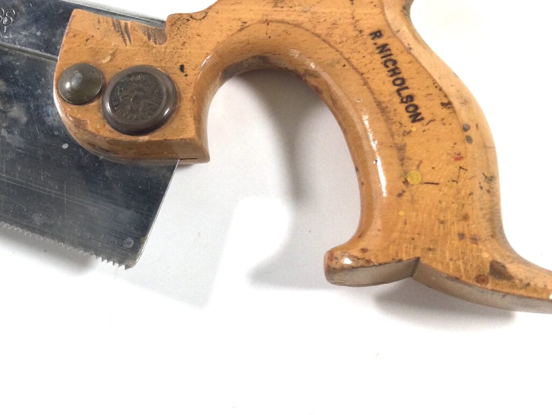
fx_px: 925
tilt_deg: -68.0
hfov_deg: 32.1
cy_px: 144
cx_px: 90
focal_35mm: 58
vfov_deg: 25.1
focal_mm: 3.3
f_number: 2.4
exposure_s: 1/100
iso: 32
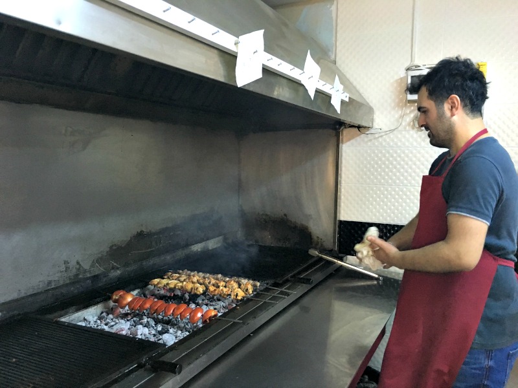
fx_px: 434
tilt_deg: -4.6
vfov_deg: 48.2
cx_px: 259
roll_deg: -0.7
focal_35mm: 29
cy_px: 194
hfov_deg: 61.7
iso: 200
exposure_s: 1/20
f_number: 2.2
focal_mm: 4.15
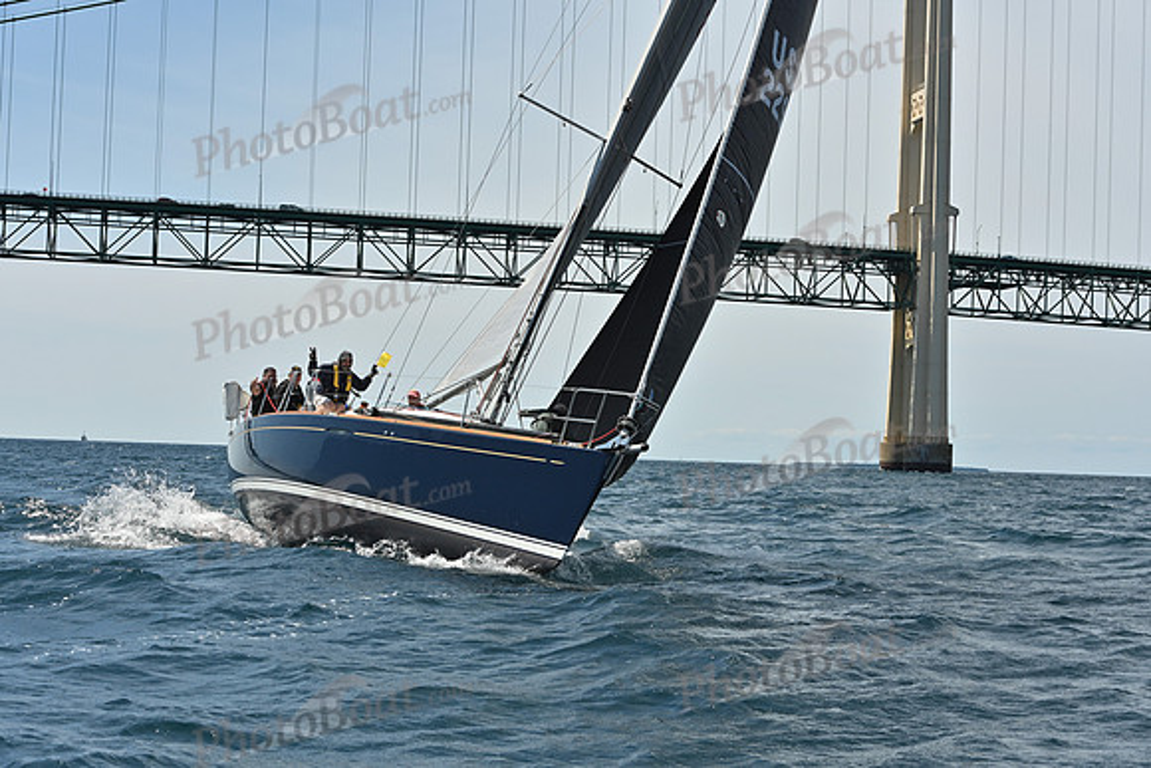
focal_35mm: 70
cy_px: 384
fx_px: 2238
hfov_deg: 28.8
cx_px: 576
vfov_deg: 19.5
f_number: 9
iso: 320
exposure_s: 1/1250
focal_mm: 70
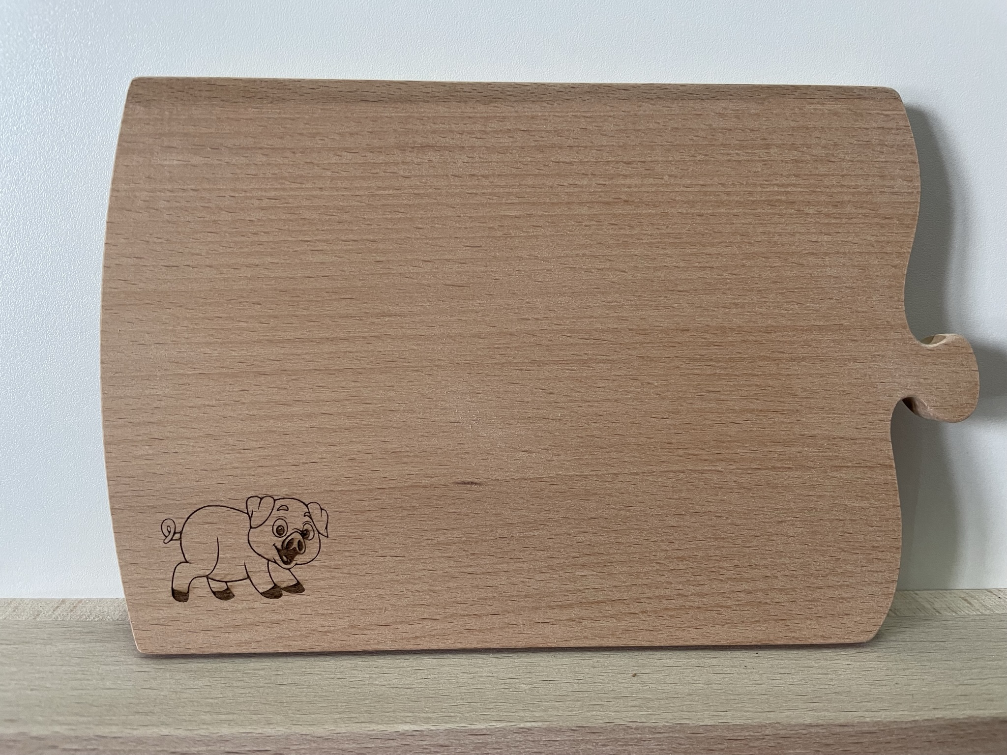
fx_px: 756
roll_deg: +0.2
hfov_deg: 67.3
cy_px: 378
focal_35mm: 26
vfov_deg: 53.1
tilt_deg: -12.5
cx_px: 504
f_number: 1.6
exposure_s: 1/50
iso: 100
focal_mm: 4.2
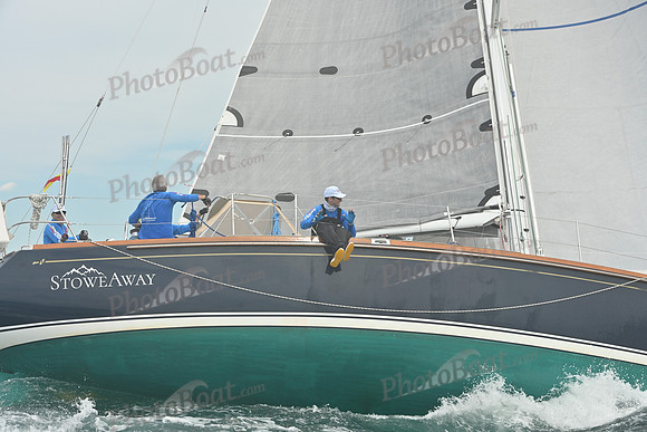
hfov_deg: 26.0
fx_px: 1402
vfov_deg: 17.5
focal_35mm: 78
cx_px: 324
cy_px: 216
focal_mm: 78
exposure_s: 1/1250
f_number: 9
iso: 320
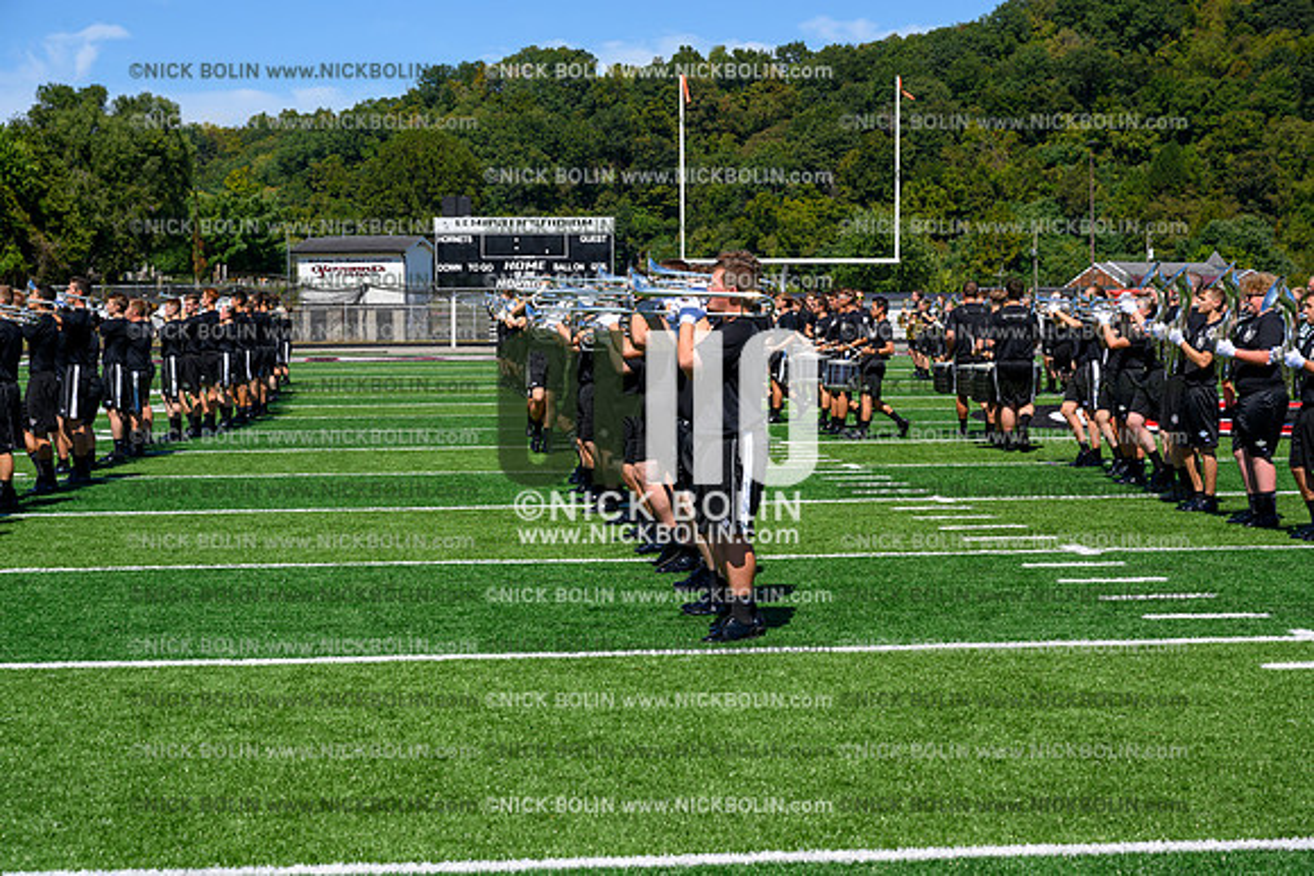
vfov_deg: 19.5
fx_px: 2555
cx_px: 657
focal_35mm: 70
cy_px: 438
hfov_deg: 28.8
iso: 160
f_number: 8
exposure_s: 1/640
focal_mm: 70
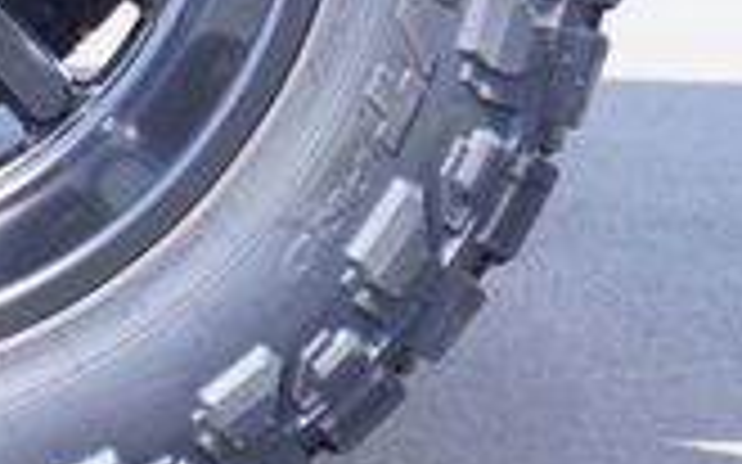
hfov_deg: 9.4
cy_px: -243
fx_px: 4427
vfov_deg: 5.9
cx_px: -171
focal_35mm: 219
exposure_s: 1/80
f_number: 6.3
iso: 100
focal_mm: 37
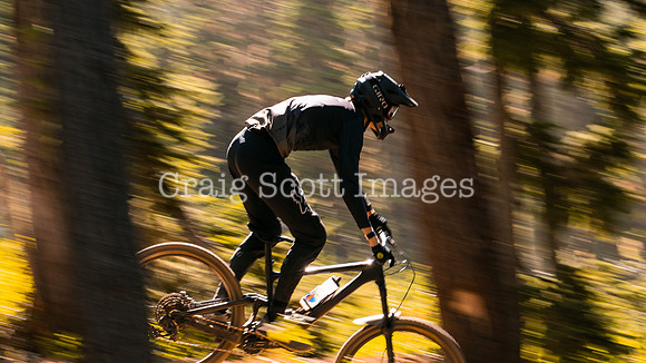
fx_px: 1873
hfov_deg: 19.5
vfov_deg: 11.0
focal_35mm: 109
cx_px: 423
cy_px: 43
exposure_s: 1/80
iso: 140
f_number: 10
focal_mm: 70
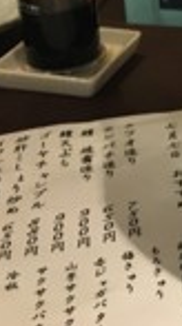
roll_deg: +0.6
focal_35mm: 97
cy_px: -31
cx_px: 340
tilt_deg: -20.2
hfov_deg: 11.4
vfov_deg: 21.0
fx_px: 838
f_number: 2.2
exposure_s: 1/15
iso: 80
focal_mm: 4.15
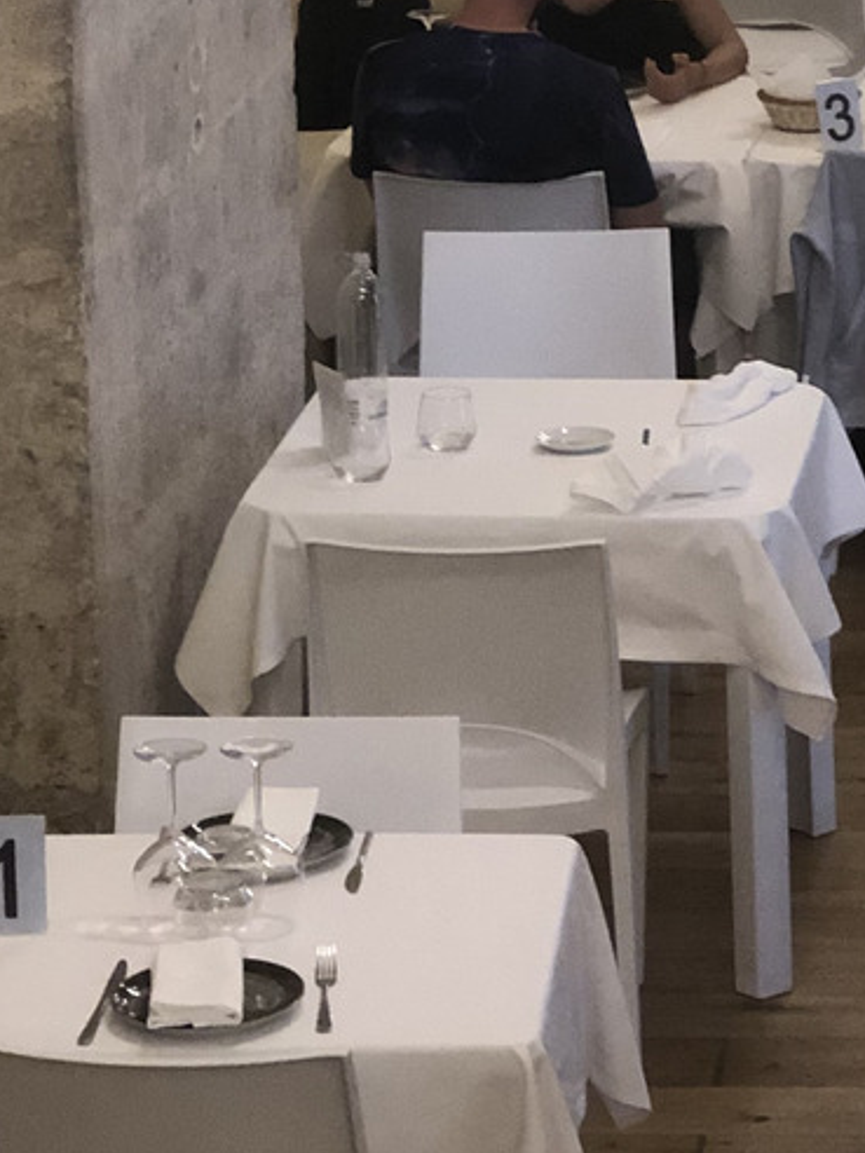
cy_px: -9
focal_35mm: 169
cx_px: 741
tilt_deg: -13.4
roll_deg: +2.5
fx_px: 5631
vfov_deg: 11.6
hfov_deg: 8.8
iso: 125
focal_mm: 6
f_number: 2.4
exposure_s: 1/25
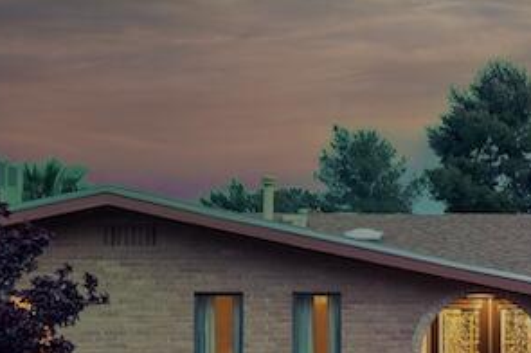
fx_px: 1341
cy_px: 253
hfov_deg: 20.3
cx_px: 711
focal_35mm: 91
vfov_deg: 14.9
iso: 200
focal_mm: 16
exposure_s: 1/30
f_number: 6.3
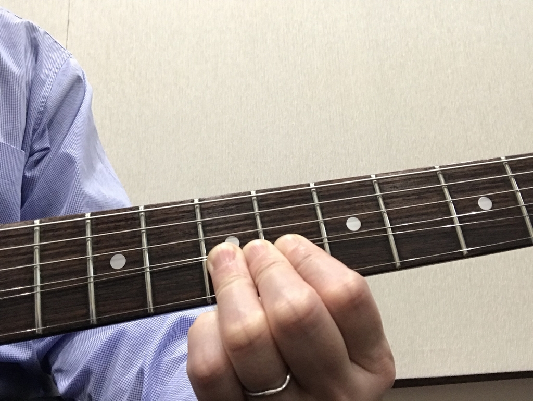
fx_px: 493
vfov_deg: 44.2
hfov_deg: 56.8
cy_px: 200
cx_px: 266
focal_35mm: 32
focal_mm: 2.87
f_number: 2.2
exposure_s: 1/30
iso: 125
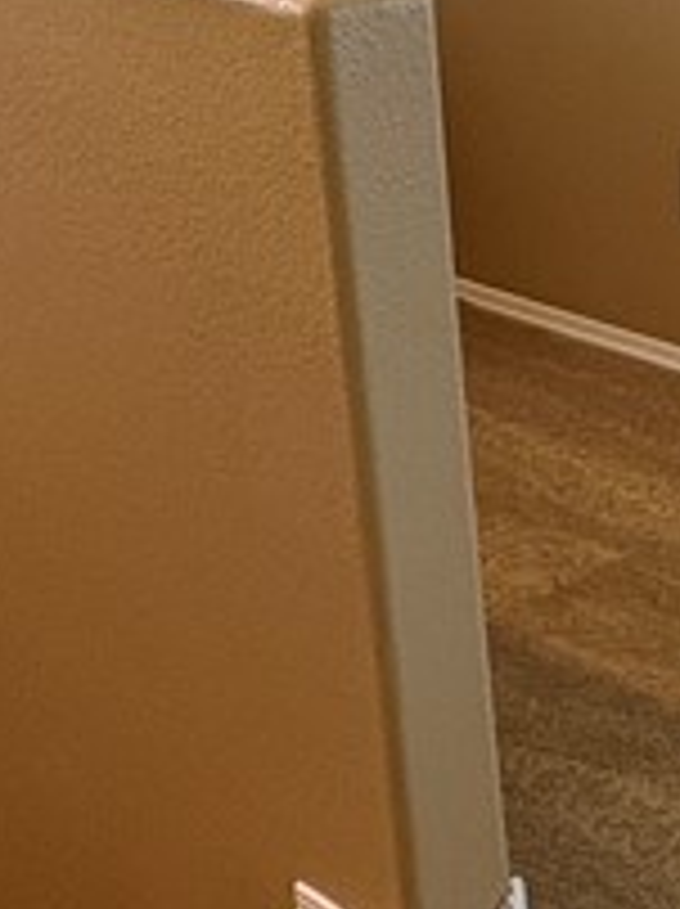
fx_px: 1864
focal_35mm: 71
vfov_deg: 27.2
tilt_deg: -18.2
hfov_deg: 18.6
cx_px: 982
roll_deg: -0.6
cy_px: 266
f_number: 2.2
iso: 200
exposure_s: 1/60
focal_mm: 2.22
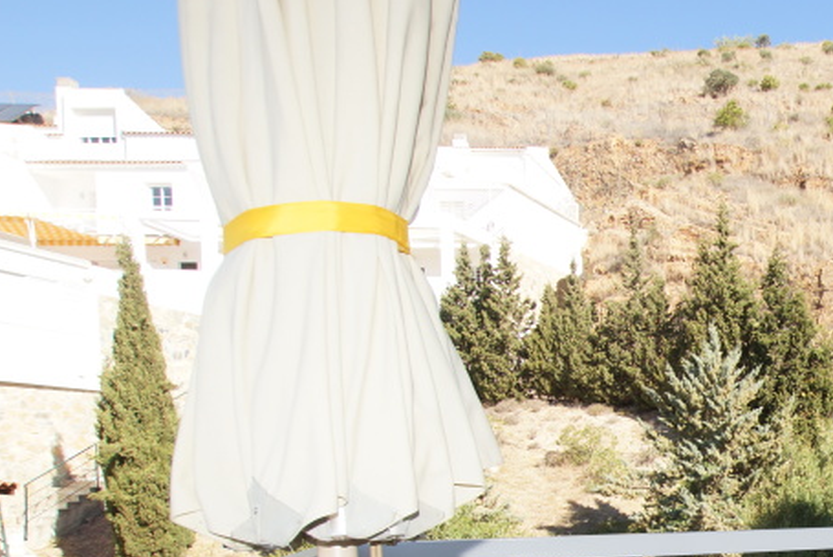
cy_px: 545
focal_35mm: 37
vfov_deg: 33.2
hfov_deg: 41.3
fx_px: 860
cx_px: 917
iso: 100
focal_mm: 11
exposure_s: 1/125
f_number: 8
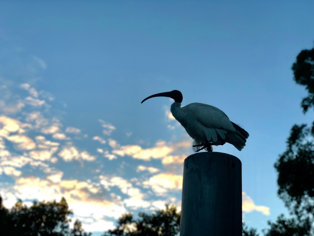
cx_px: 157
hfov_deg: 36.8
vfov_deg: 28.0
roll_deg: +0.7
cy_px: 118
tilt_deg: +33.0
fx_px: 472
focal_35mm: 52
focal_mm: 6
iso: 20
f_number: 2.4
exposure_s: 1/120
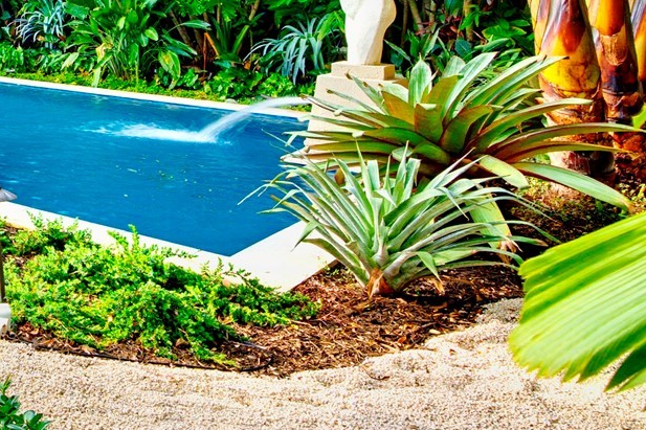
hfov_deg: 33.6
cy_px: -17
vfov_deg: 28.3
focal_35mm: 44
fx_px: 789
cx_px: -175
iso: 100
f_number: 8
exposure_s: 1/10
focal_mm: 16
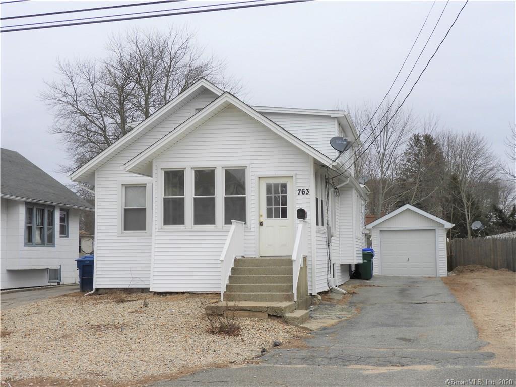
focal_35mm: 55
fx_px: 820
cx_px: 258
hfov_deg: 34.9
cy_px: 194
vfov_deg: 26.6
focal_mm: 9.9
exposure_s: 1/640
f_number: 4
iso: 100
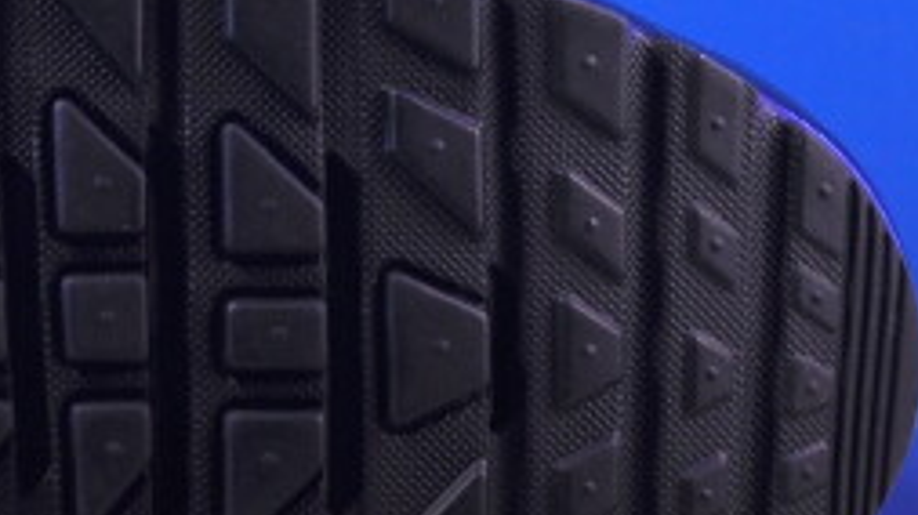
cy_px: -2
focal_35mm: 248
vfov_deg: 4.9
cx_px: -316
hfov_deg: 8.6
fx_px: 6034
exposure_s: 1/250
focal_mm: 50
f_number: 3.2
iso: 250
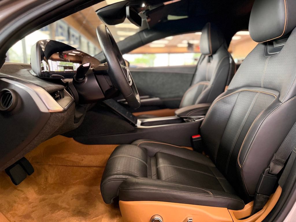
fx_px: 205
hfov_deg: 71.6
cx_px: 148
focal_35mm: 24
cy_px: 111
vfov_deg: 56.8
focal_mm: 6.76
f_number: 1.78
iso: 400
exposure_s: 1/120
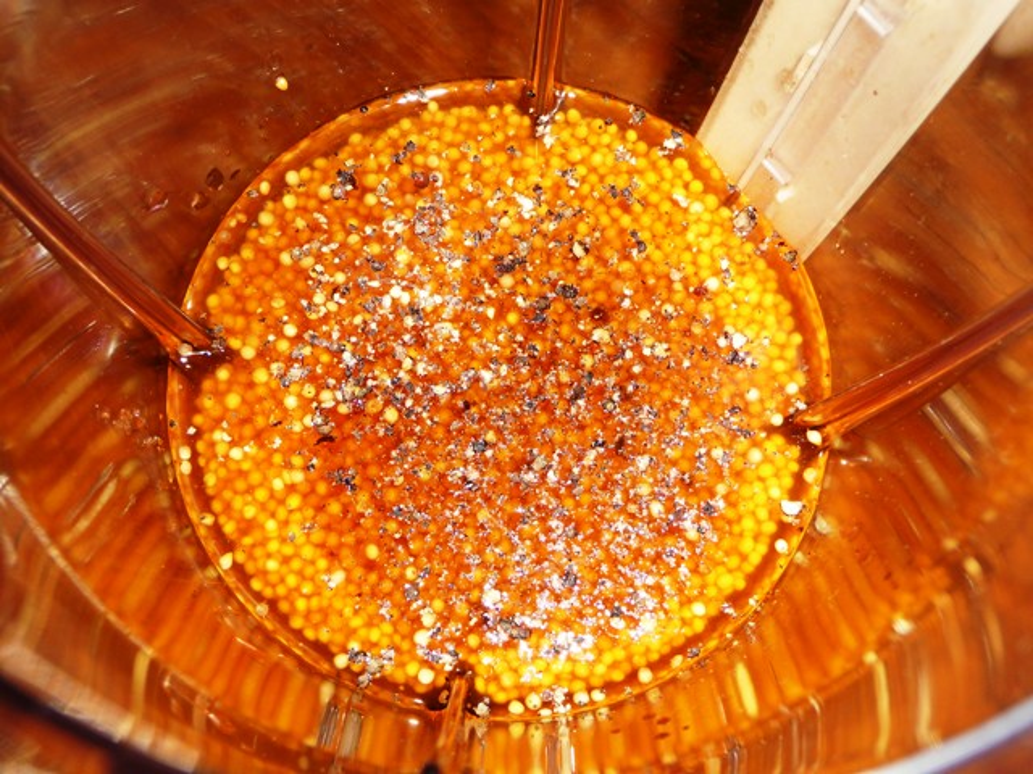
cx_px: 516
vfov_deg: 32.2
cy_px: 387
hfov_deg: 42.1
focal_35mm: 45
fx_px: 1343
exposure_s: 1/30
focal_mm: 7.6
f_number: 4.1
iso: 100
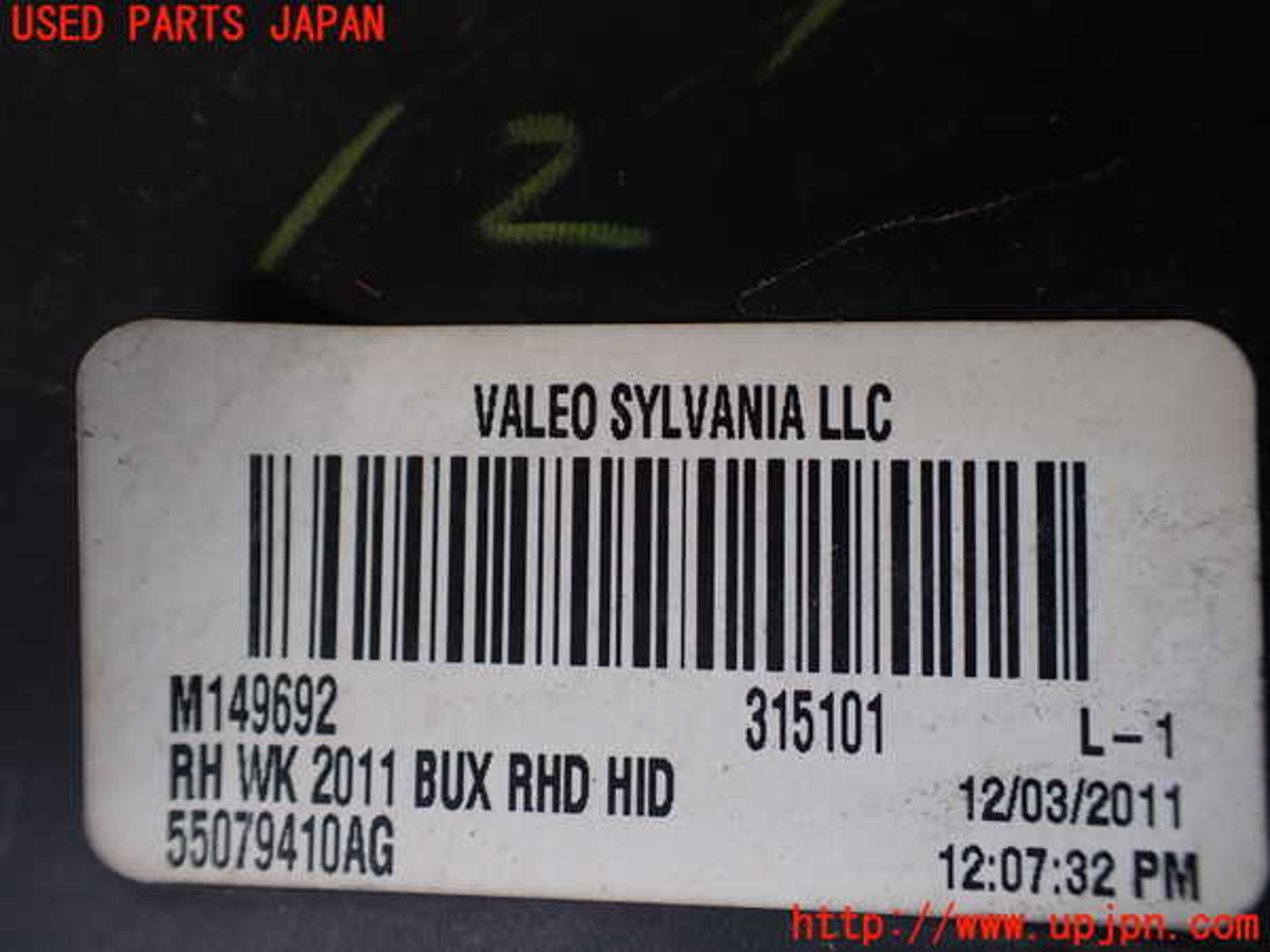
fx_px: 1101
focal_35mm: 30
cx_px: 635
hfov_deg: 60.0
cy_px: 476
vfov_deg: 46.8
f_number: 2.3
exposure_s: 1/125
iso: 125
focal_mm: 5.4
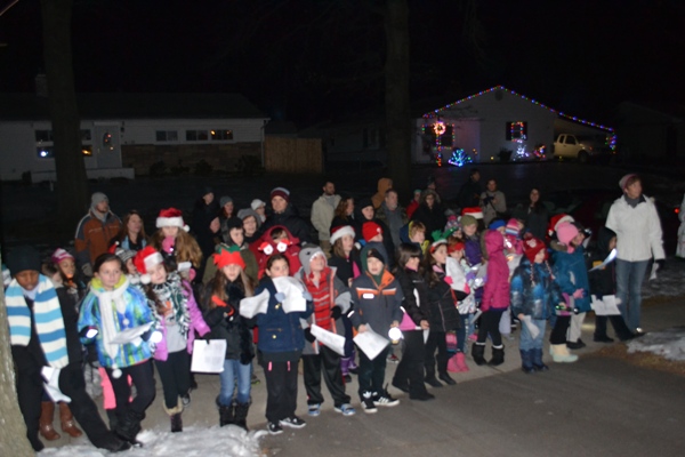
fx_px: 628
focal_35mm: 33
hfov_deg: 57.2
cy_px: 228
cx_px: 342
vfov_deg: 40.0
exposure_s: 1/60
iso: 1400
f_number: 3.8
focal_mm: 22
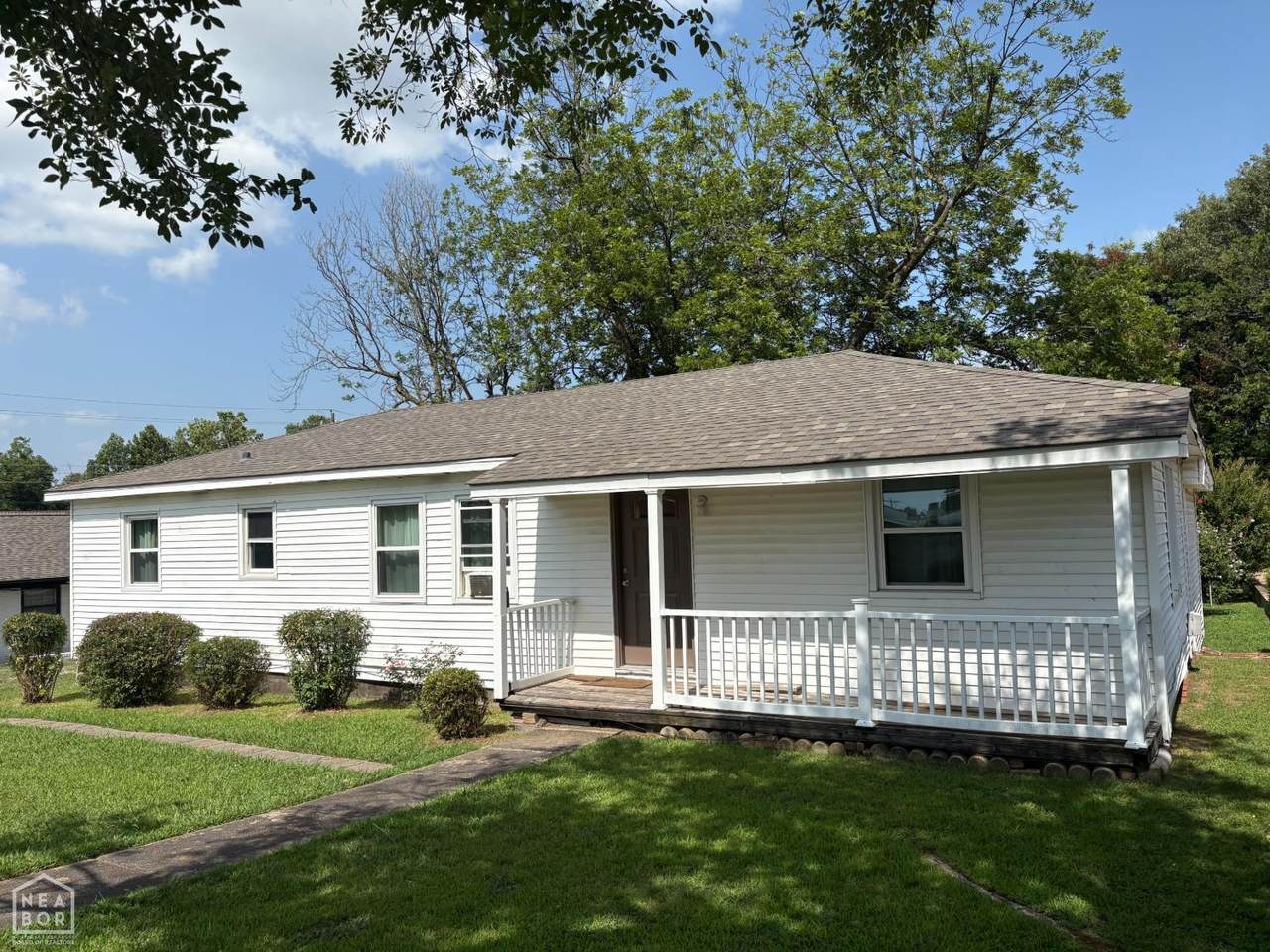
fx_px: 954
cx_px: 635
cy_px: 476
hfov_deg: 67.3
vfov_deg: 53.1
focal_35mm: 26
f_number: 1.6
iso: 50
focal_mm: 5.96
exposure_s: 1/4608
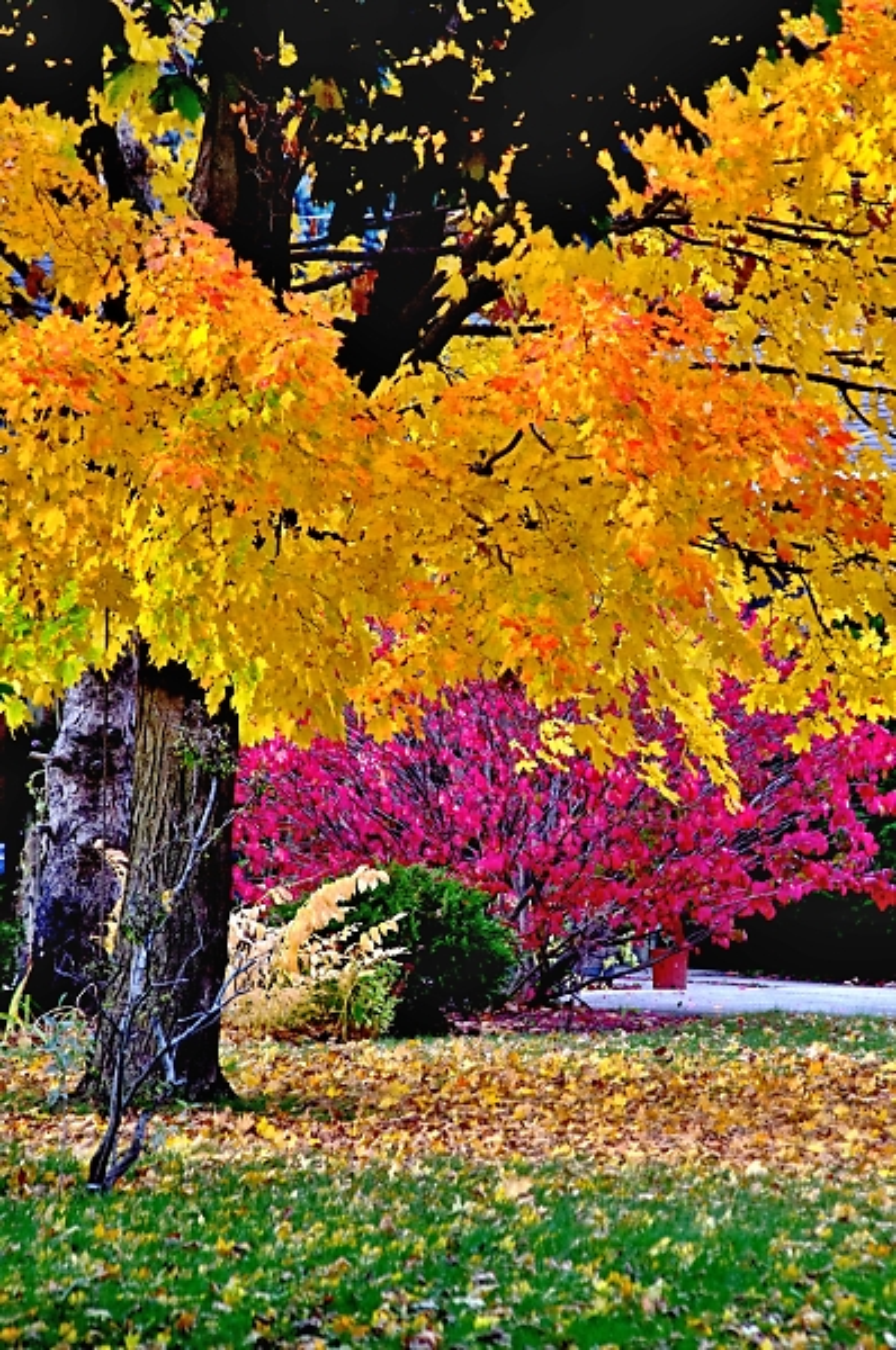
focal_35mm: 285
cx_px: 448
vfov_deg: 7.2
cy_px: 675
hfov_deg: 4.8
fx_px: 10676
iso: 1600
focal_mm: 190
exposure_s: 1/250
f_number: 8
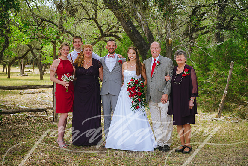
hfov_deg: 31.0
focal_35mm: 65
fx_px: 448
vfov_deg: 20.9
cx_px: 124
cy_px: 83
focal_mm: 65
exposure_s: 1/400
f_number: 4
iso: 200
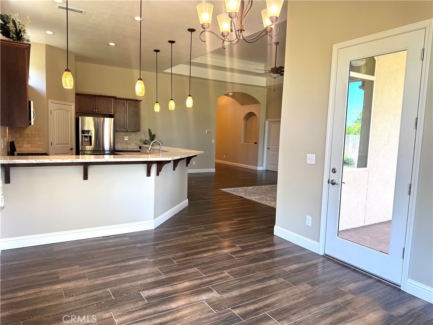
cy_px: 162
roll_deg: -2.1
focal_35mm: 24
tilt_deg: -6.2
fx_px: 300
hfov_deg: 71.6
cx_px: 216
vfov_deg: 56.8
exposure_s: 1/120
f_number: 1.78
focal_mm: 6.76
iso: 125
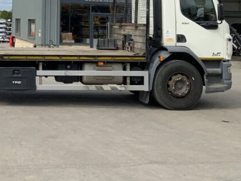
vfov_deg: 20.2
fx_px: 487
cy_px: -10
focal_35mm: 70
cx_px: -3
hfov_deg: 26.2
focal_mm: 3
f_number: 1.8
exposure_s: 1/2427
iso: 20
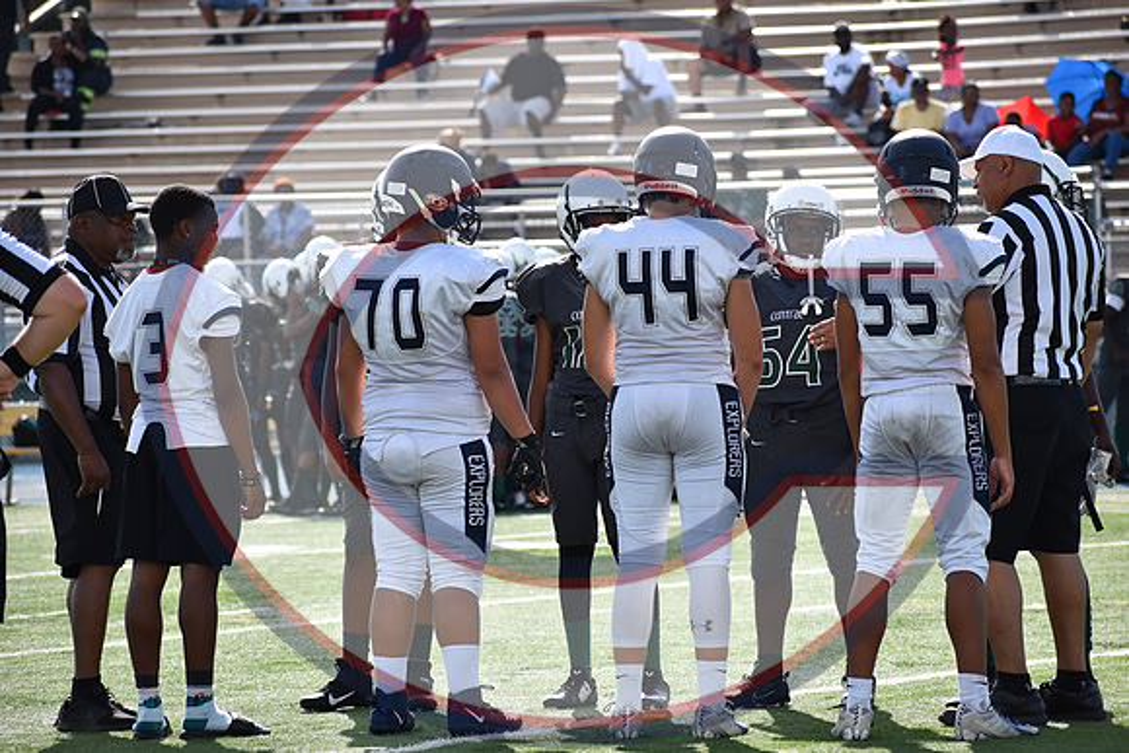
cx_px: 564
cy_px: 376
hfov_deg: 8.3
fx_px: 7763
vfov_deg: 5.6
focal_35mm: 248
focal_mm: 165
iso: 400
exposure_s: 1/1600
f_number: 5.6
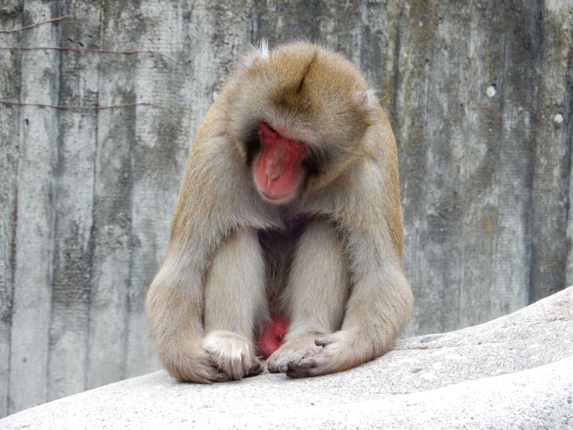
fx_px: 5314
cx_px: 286
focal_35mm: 321
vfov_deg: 4.6
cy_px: 215
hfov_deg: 6.2
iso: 125
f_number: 6.3
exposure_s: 1/60
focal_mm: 57.3
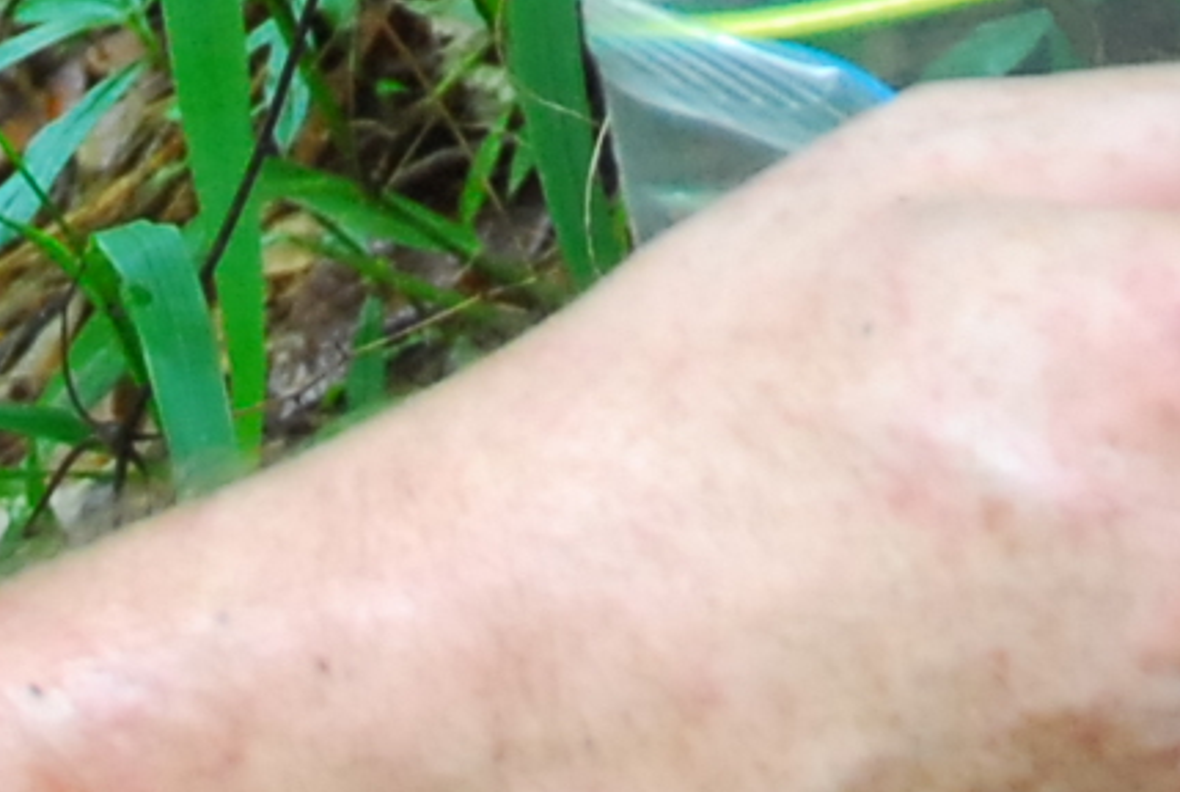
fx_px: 10642
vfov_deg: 4.1
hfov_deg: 6.3
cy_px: -1647
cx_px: 833
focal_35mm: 324
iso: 640
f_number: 4
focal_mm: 32
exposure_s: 1/30
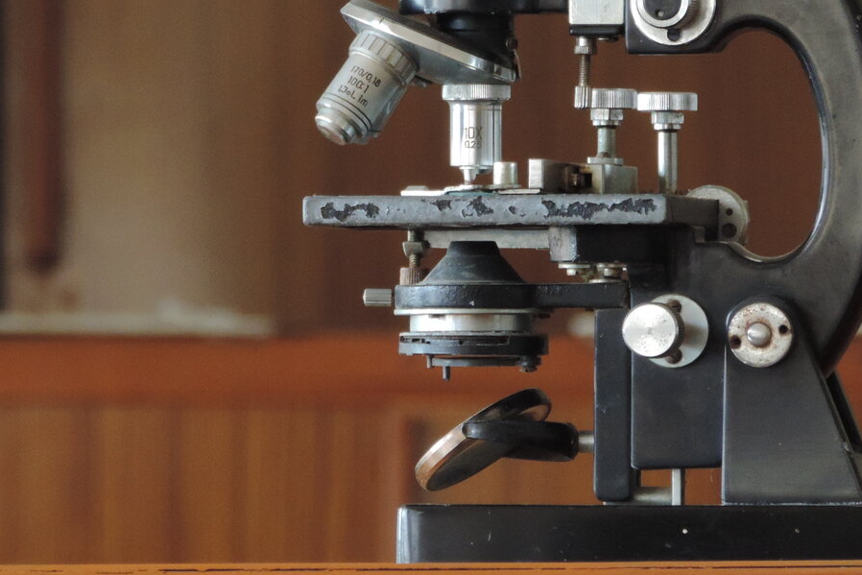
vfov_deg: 1.9
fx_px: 17744
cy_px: 41
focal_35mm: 741
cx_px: 293
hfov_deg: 2.8
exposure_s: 1/60
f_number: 4.8
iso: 640
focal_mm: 71.3
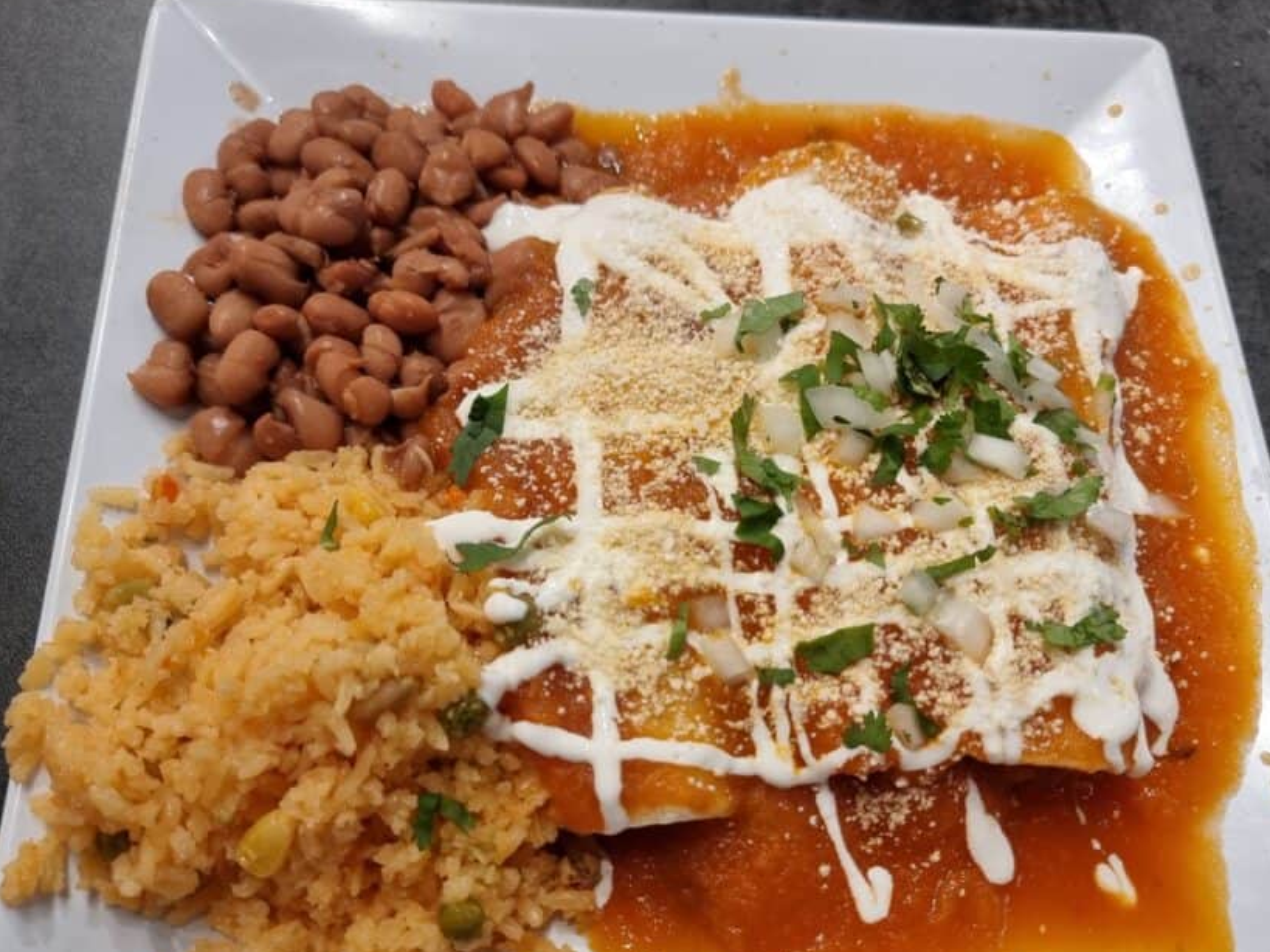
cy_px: 527
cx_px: 692
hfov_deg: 59.9
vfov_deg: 46.7
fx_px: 1100
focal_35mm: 30
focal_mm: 6.7
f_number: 1.8
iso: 160
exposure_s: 1/120
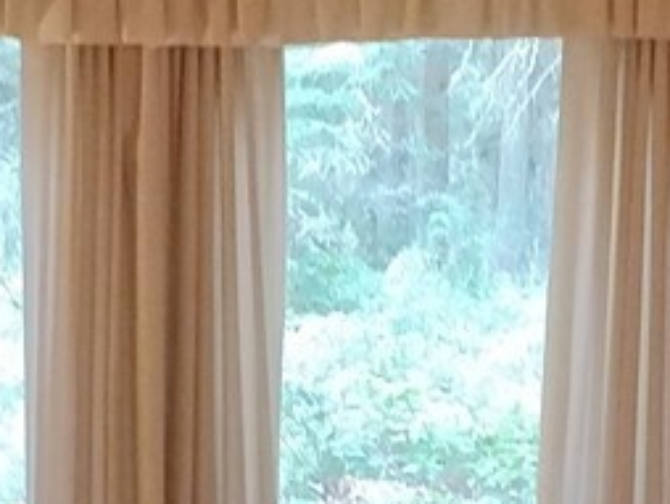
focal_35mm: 176
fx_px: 3410
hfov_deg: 11.2
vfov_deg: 8.3
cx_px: 253
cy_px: 774
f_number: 1.8
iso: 903
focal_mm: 4.26
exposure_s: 1/30
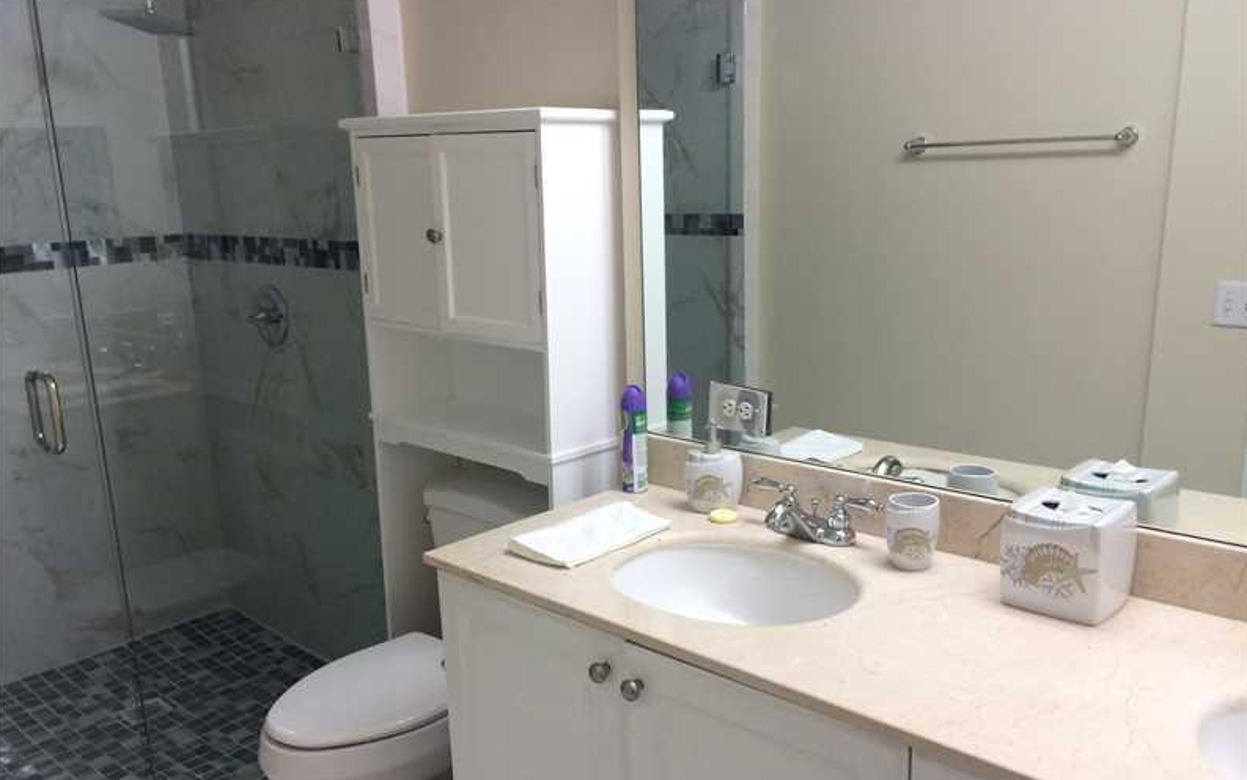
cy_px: 436
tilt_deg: -15.5
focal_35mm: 31
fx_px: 1054
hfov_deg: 61.2
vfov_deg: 40.6
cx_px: 623
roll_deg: +3.3
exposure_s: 1/30
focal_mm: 4.15
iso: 40
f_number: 2.2
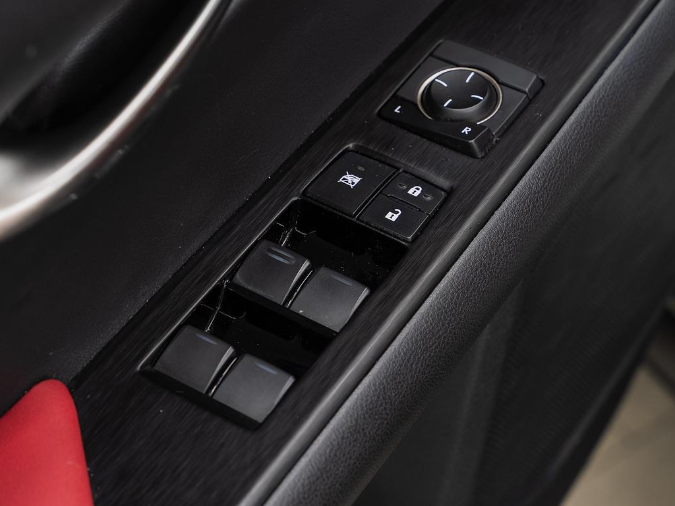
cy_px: 144
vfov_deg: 13.1
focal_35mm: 113
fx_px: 2203
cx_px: 398
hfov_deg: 17.4
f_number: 5.6
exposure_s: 1/2
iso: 100
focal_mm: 70
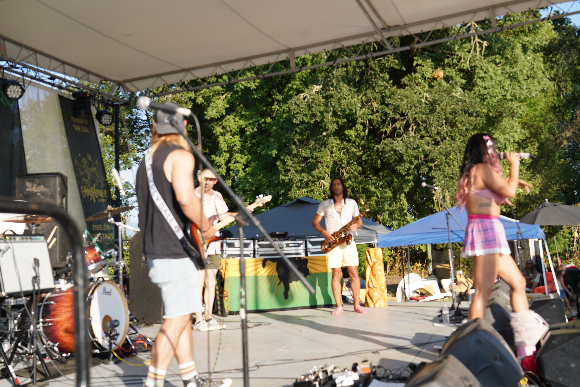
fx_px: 677
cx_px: 290
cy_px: 194
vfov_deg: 31.9
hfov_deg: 46.4
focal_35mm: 42
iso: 100
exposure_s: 1/250
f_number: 5
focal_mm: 42
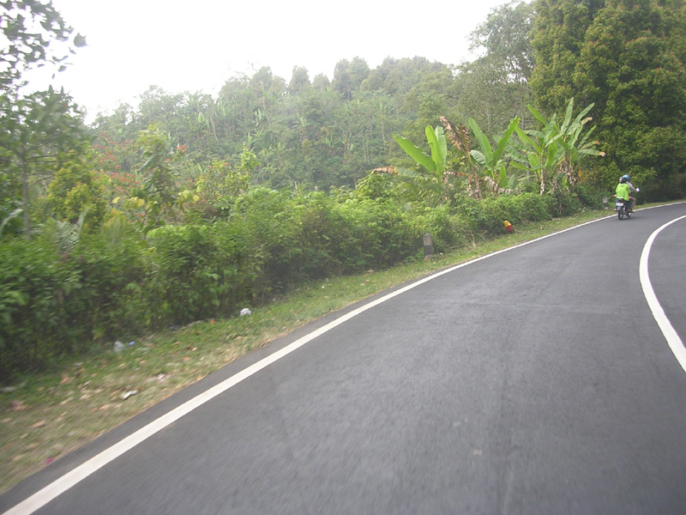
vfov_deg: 37.7
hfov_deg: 49.0
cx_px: 343
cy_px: 258
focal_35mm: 38
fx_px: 753
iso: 50
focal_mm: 5.8
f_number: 2.8
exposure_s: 1/134
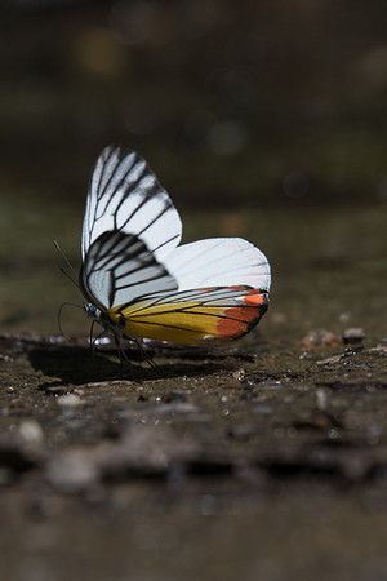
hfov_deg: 2.3
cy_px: 290
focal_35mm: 600
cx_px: 194
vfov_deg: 3.4
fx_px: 9674
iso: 800
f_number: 9
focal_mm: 400
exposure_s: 1/2000
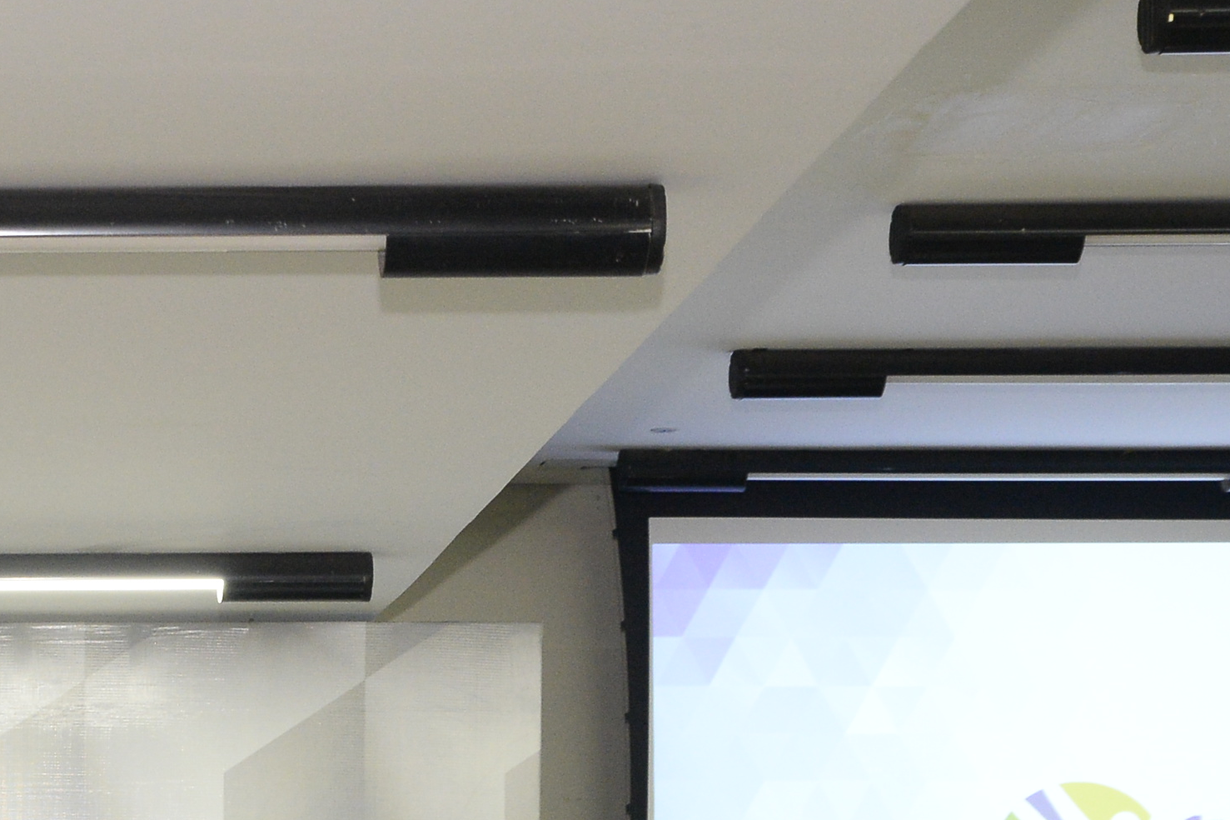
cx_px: -263
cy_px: 1076
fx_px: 3757
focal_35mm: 110
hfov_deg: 17.7
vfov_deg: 12.1
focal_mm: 36
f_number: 4.5
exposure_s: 1/100
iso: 3200
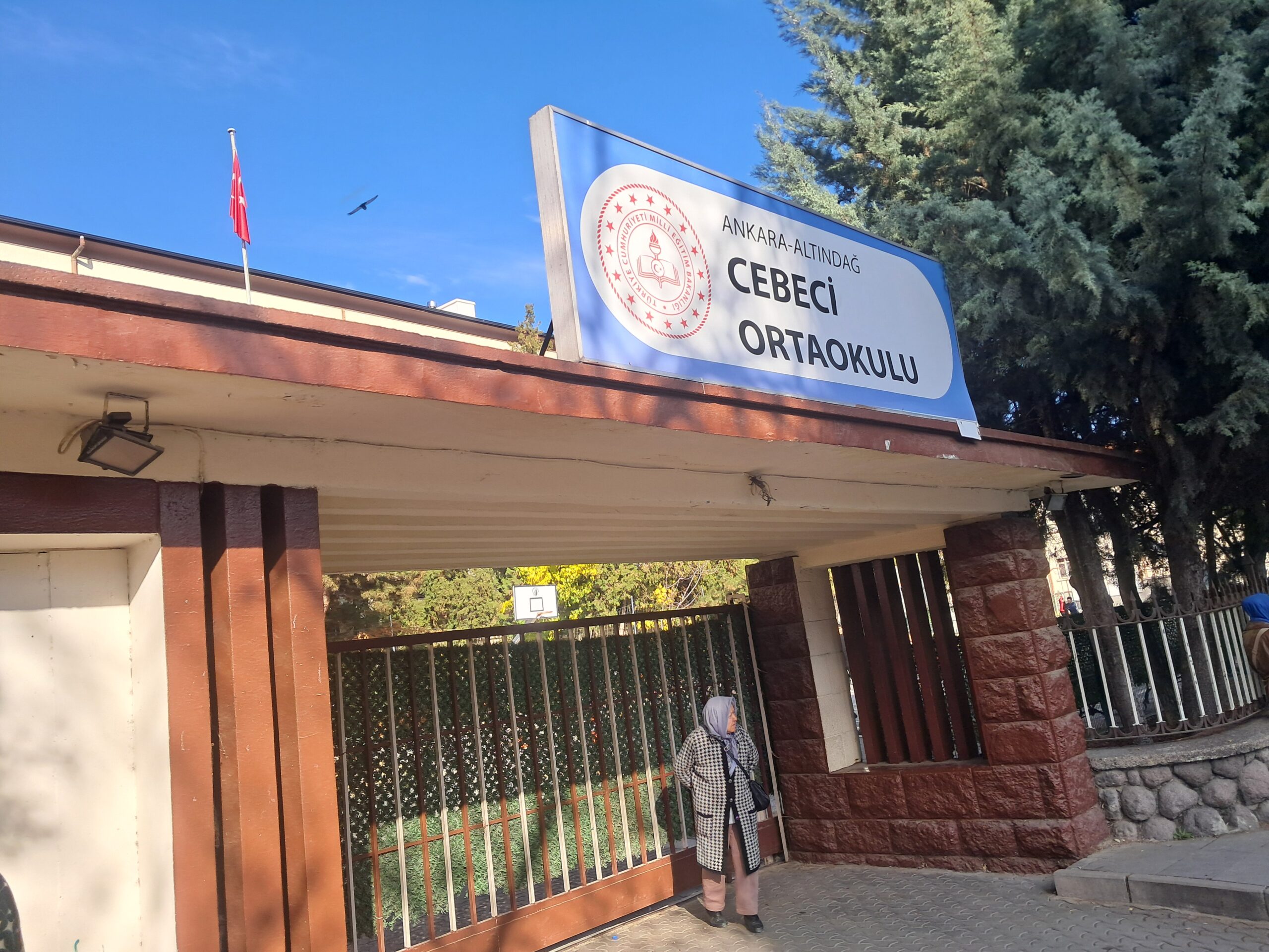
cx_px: 634
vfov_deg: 51.4
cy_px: 476
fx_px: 990
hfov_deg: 65.3
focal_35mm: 27
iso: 50
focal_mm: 4
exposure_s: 1/398
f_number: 1.8
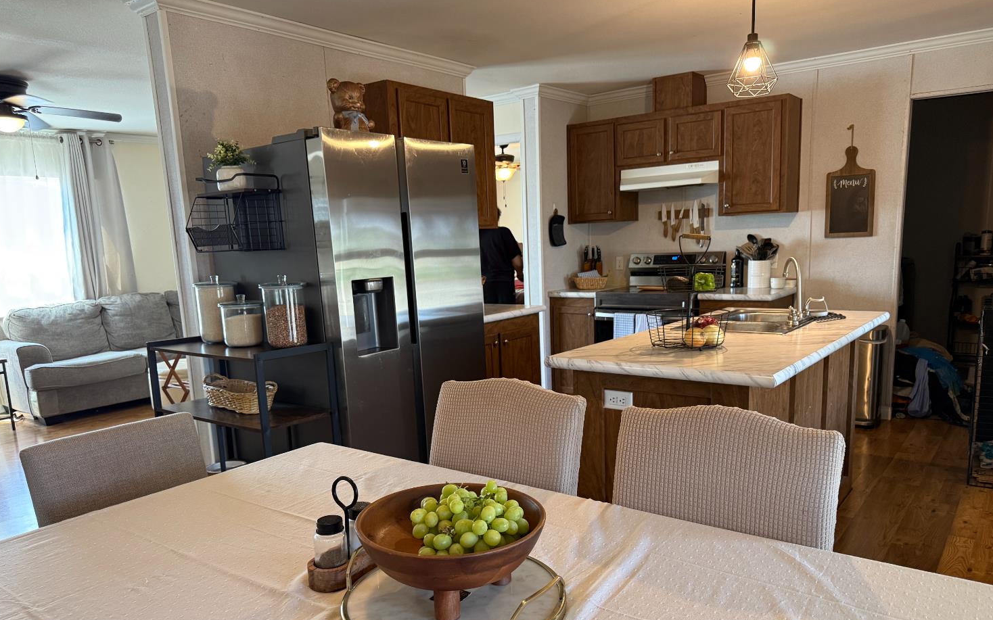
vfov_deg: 47.3
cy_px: 372
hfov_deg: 70.4
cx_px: 497
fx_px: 704
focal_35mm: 26
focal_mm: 6.76
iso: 250
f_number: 1.78
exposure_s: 1/60
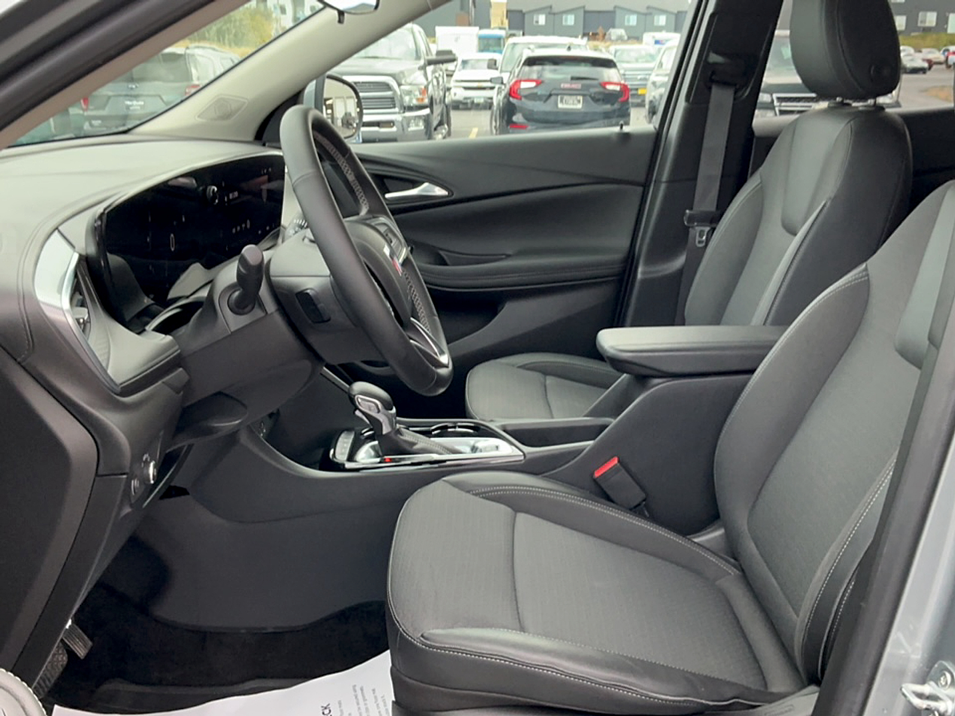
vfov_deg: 46.8
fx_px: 828
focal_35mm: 30
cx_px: 478
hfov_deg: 60.0
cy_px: 358
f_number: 1.8
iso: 64
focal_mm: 3
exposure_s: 1/60
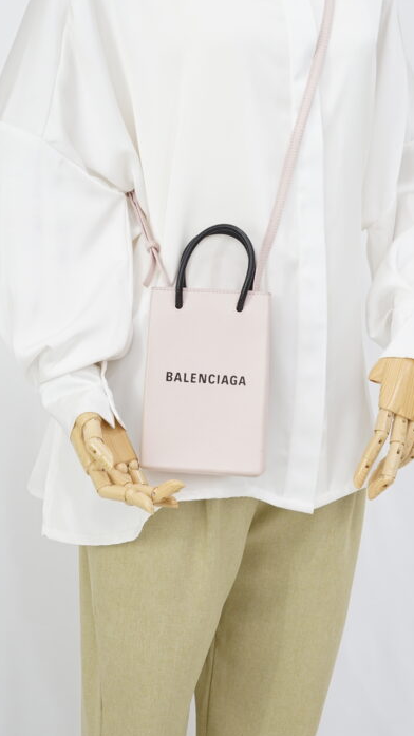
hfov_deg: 15.7
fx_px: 1503
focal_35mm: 77
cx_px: 215
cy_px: 285
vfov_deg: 27.4
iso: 640
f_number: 9
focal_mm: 50
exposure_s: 1/3
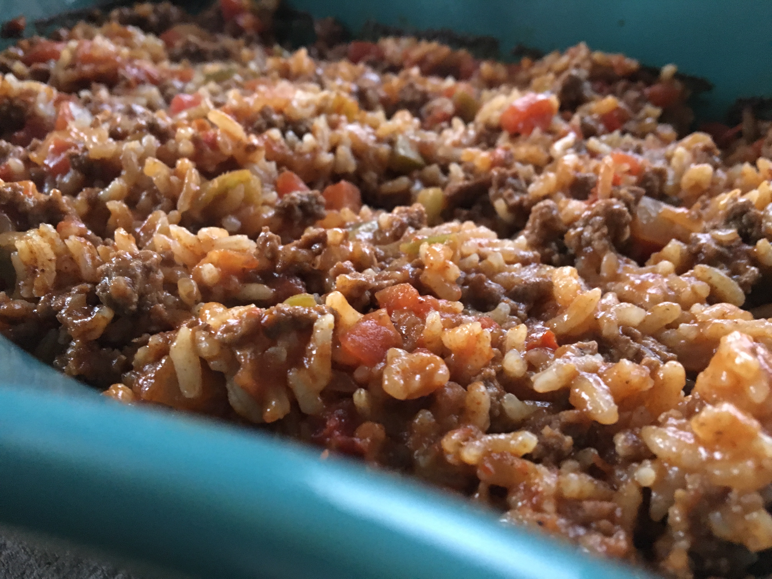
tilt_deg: -36.2
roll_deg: -1.4
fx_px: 647
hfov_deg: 61.7
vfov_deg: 48.2
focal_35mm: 29
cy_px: 290
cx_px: 386
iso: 400
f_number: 2.2
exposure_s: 1/15
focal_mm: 4.15
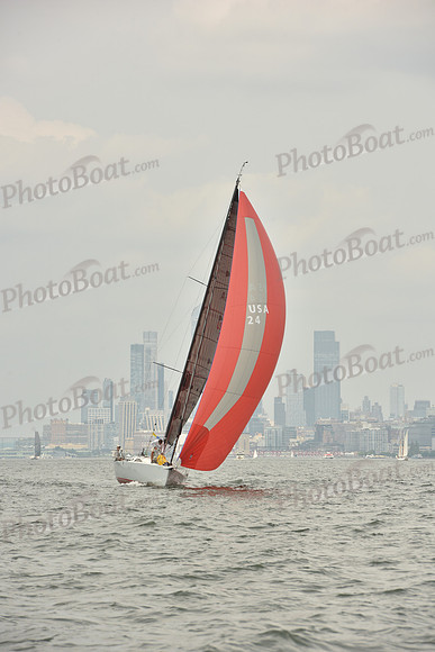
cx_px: 218
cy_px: 326
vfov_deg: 10.3
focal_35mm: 200
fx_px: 3623
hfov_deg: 6.9
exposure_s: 1/640
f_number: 10
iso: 250
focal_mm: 200
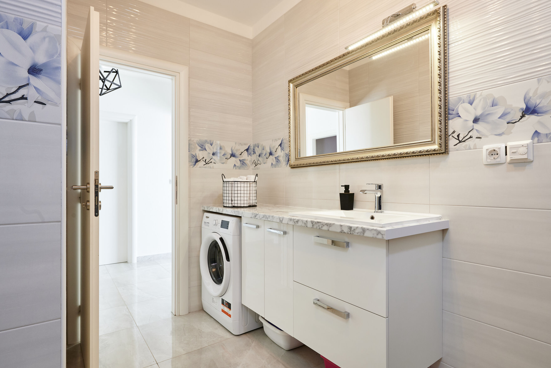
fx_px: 291
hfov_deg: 86.9
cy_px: 177
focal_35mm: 19
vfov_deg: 64.5
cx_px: 288
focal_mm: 18
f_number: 8
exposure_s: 1/10
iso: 400
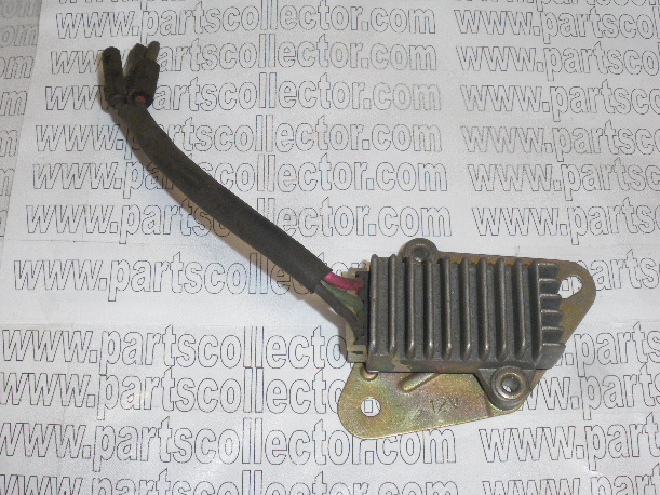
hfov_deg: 42.9
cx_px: 345
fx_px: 839
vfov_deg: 32.9
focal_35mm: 44
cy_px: 238
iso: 200
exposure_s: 1/50
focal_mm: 7.5
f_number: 4
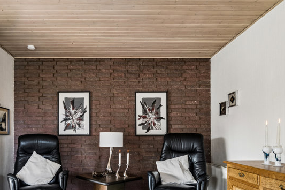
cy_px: 136
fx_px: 196
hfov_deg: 71.5
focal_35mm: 25
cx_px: 118
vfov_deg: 50.1
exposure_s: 1/8
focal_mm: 11
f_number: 8
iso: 200
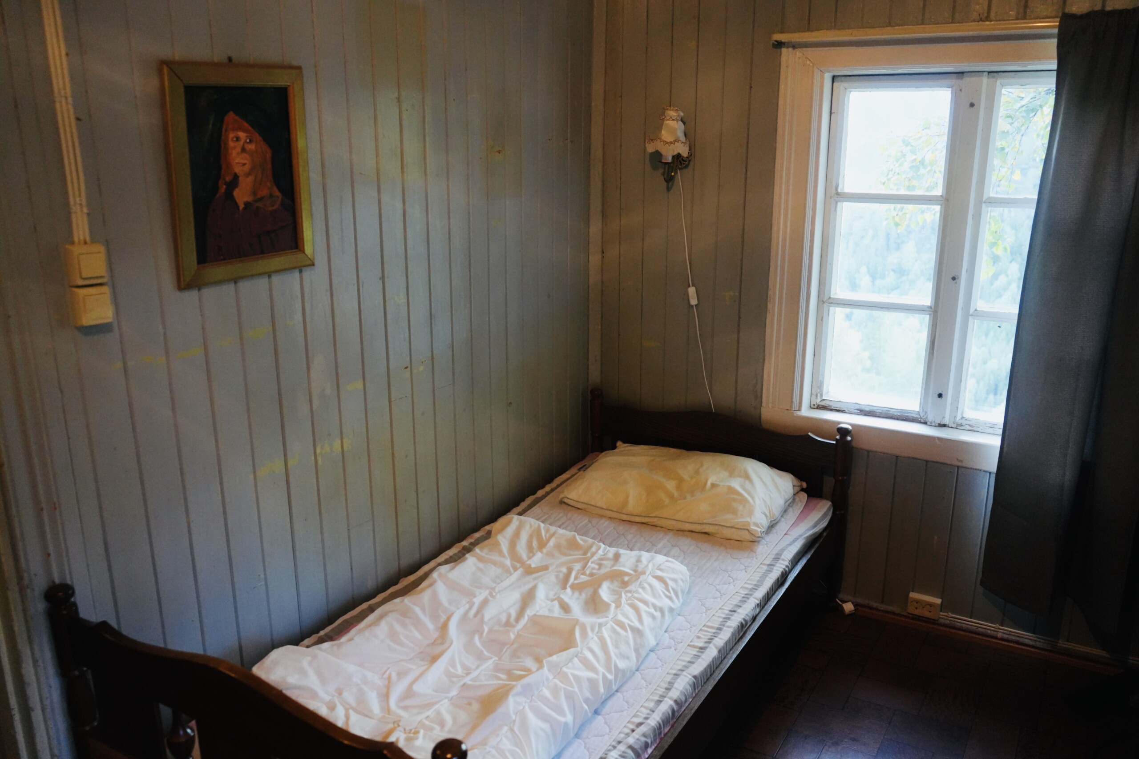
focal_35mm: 28
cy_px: 380
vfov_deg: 46.4
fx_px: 886
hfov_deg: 65.5
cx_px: 570
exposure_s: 1/160
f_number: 3.5
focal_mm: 28
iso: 5000
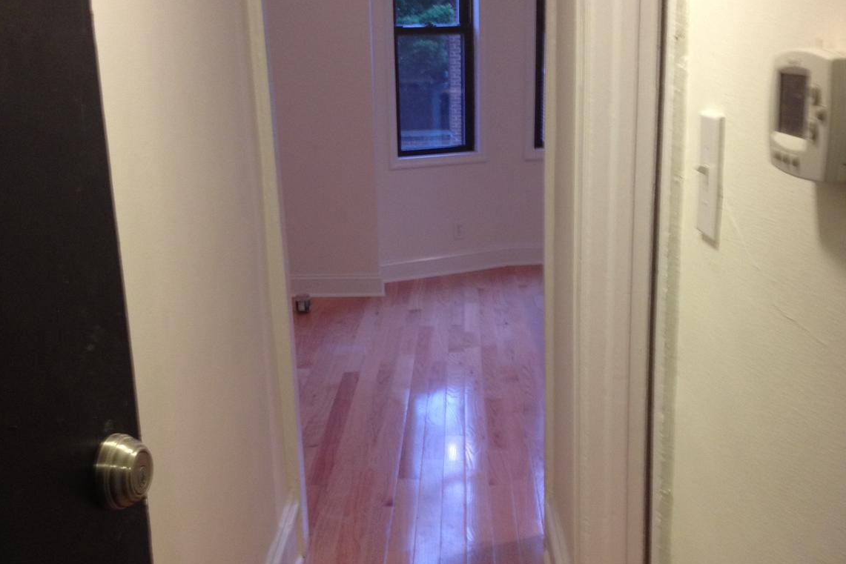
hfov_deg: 40.3
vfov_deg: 27.4
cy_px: 354
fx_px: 1152
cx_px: 425
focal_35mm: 49
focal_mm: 4.28
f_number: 2.4
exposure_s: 1/20
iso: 100
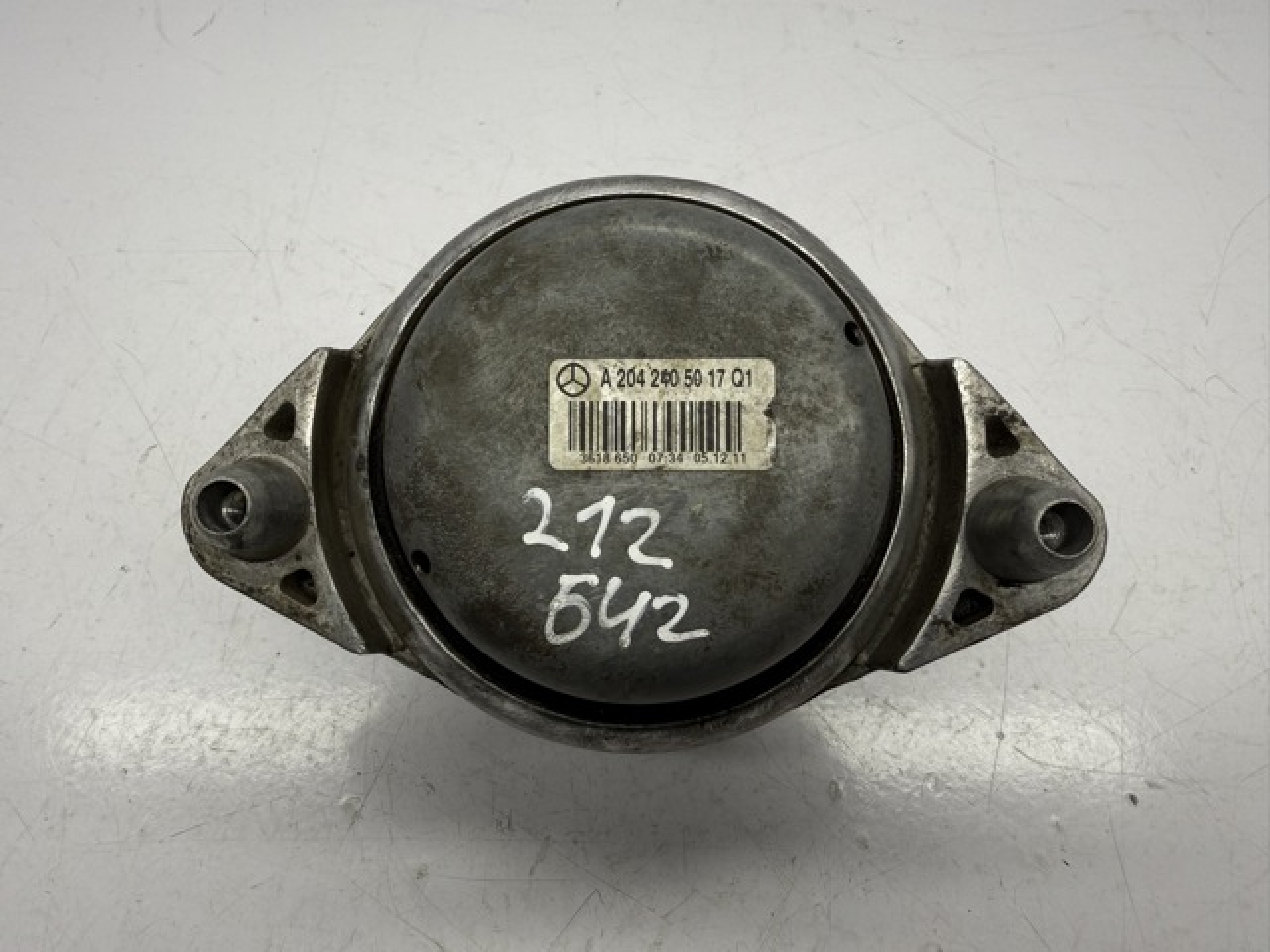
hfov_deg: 71.6
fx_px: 881
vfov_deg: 56.8
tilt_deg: -58.2
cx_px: 635
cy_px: 476
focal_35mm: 24
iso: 40
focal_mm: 2.22
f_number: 2.2
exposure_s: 1/289
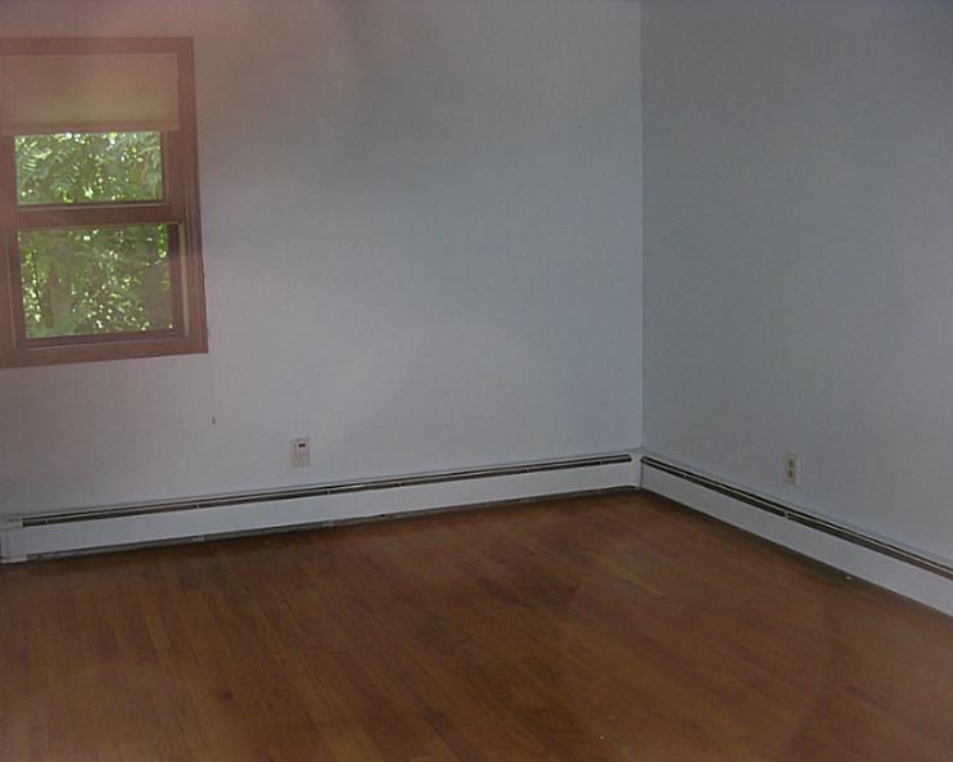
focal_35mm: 40
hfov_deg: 45.8
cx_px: 444
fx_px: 1128
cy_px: 384
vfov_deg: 37.3
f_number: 2.8
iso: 60
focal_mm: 5.8
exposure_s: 1/60.1
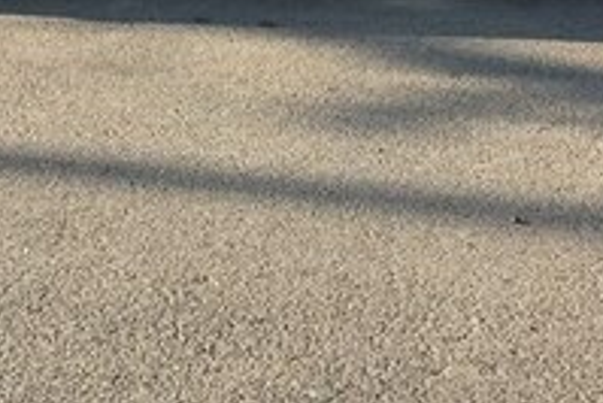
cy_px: -250
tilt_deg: -6.2
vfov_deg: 12.8
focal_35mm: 100
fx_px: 1676
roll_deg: +1.3
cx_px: 0
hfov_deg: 19.8
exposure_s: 1/898
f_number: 2.2
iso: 32
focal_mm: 4.15
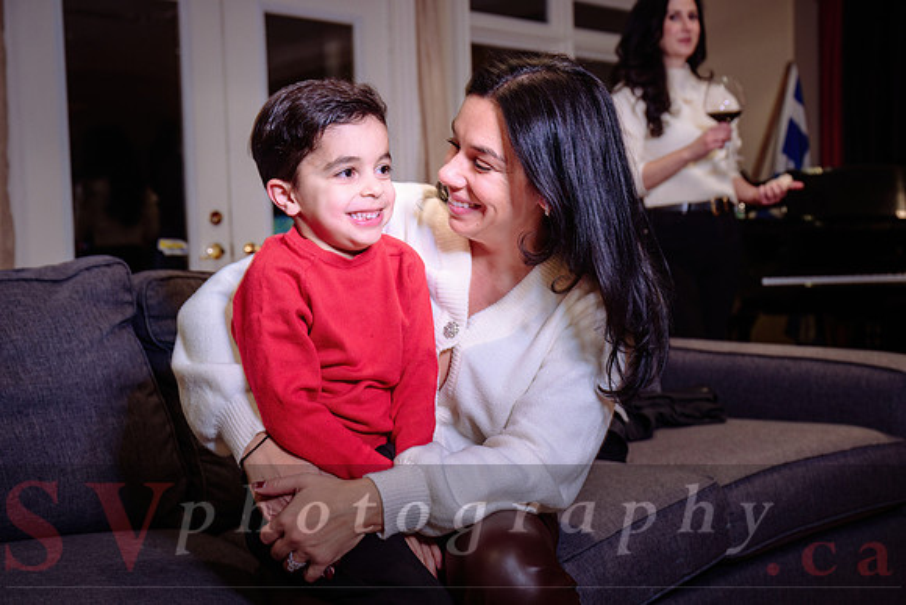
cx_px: 453
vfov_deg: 31.2
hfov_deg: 45.4
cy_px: 302
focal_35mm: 43
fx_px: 1082
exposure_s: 1/50
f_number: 4.5
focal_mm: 43
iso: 500
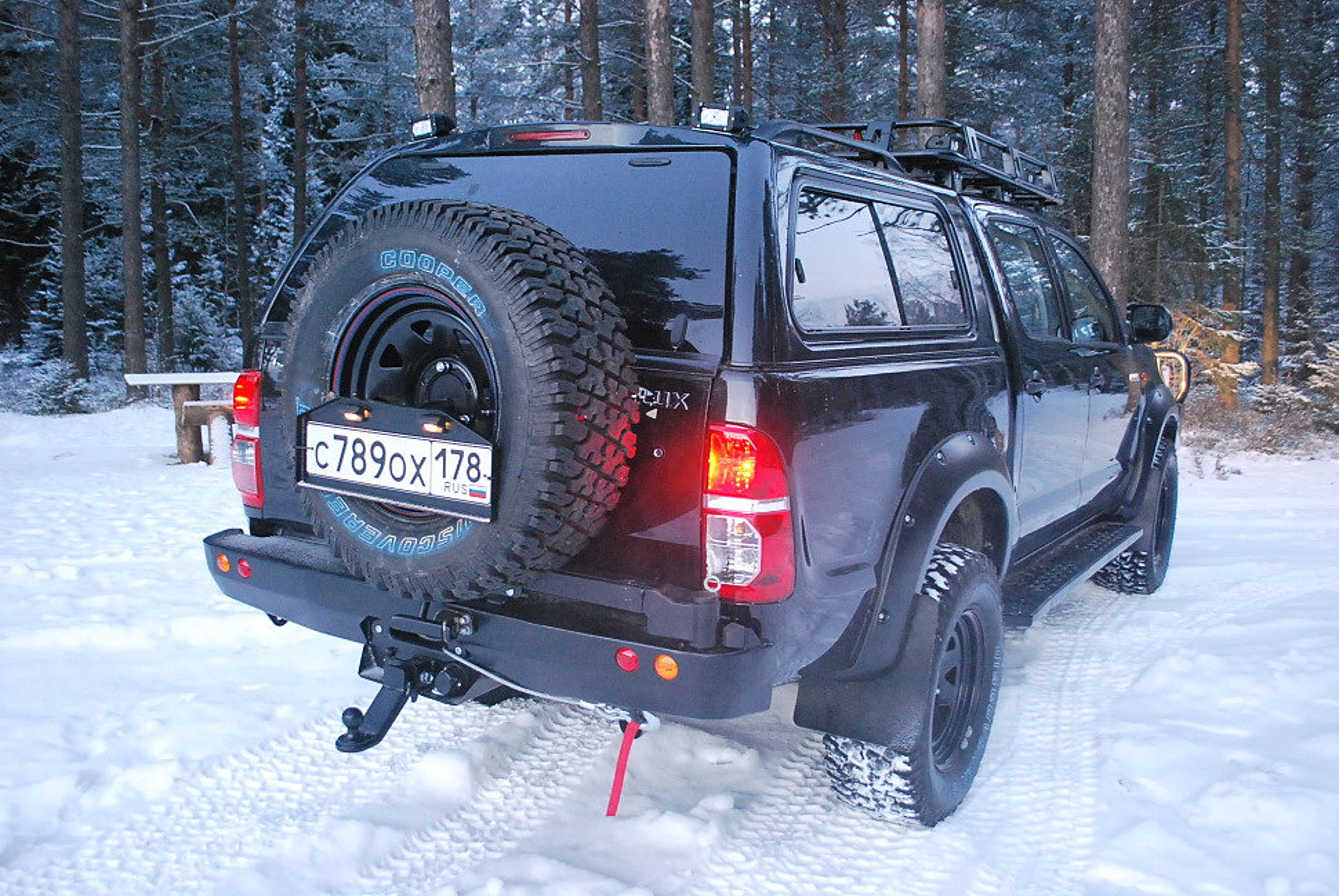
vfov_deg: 40.1
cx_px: 670
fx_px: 1229
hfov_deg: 57.2
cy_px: 448
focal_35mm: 33
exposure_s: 1/30
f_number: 4
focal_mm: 22
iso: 1600
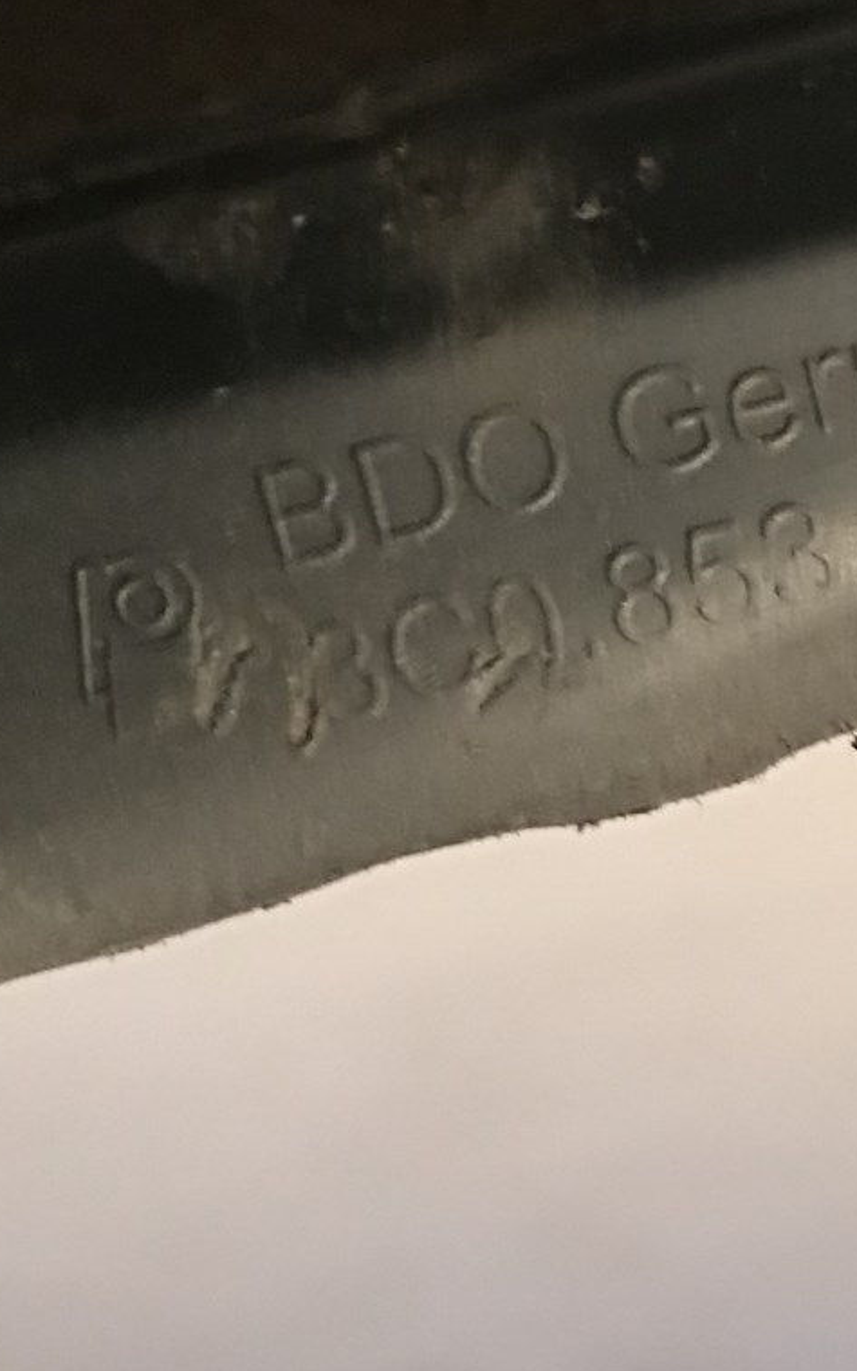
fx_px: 1495
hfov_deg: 32.0
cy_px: 686
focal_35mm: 40
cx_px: 464
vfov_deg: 49.3
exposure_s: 1/6
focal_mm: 3.99
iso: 100
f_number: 1.8
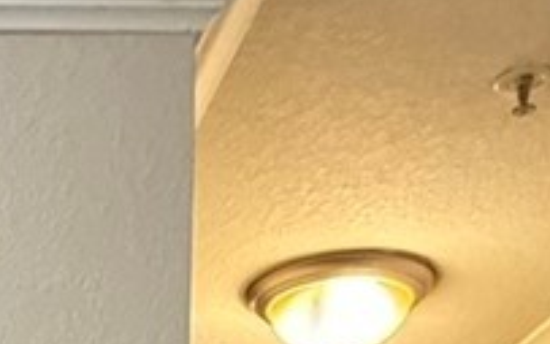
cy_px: 1029
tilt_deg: -2.1
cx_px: -200
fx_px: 1754
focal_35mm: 117
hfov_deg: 16.6
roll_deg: +0.4
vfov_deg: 9.1
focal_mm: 2.22
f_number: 2.2
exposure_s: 1/60
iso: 640
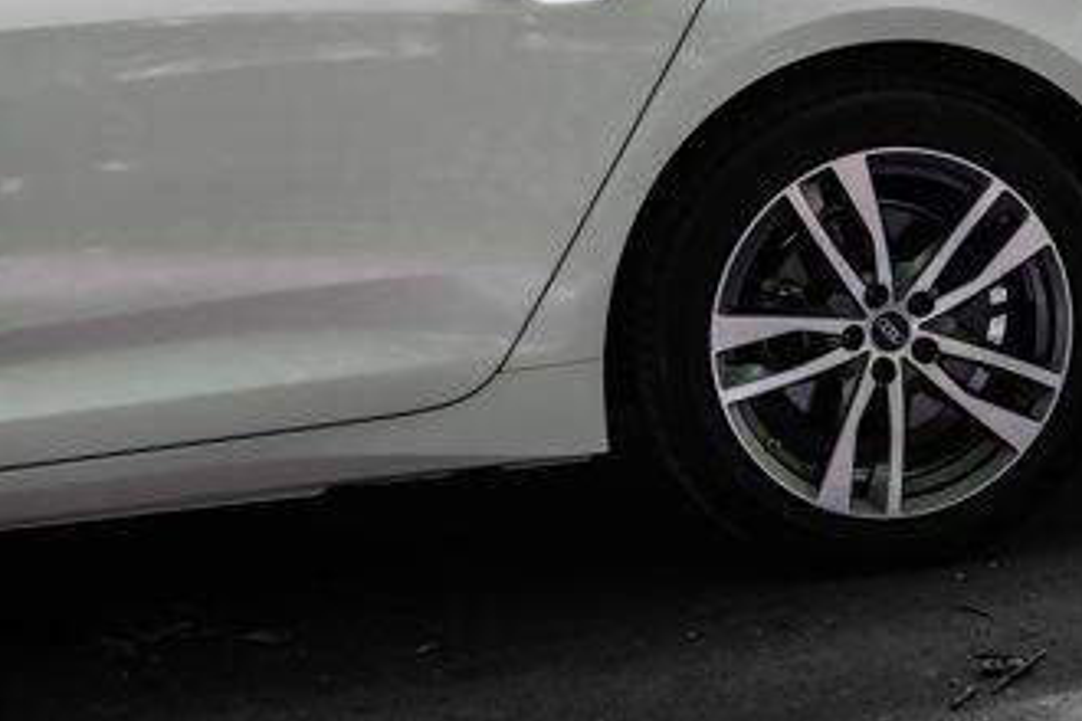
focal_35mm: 97
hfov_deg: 20.5
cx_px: 1020
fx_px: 2915
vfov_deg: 14.0
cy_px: 87
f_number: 6.3
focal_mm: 50
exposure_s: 1/250
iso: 640
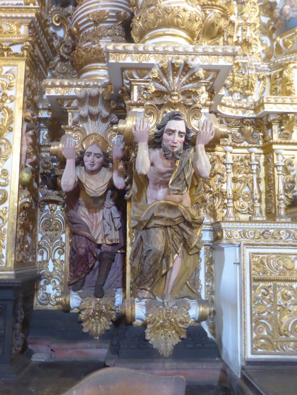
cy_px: 198
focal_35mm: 34
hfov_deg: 41.8
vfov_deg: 54.0
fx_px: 389
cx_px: 148
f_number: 3.6
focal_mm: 5.8
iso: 800
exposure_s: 1/4
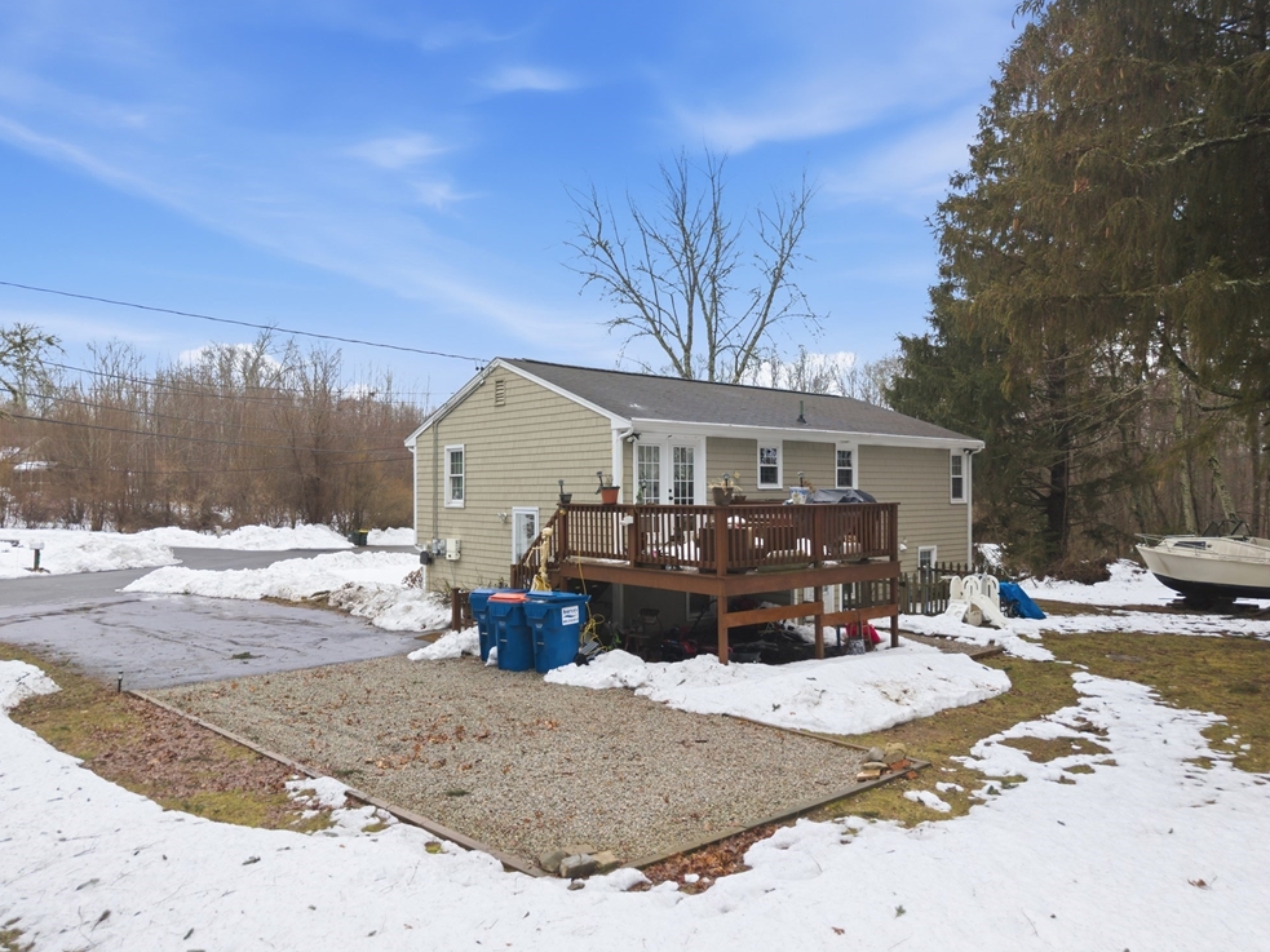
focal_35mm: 25
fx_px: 917
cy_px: 490
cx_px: 616
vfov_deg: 54.9
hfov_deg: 69.4
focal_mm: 8.7
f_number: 1.8
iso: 200
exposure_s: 1/2500
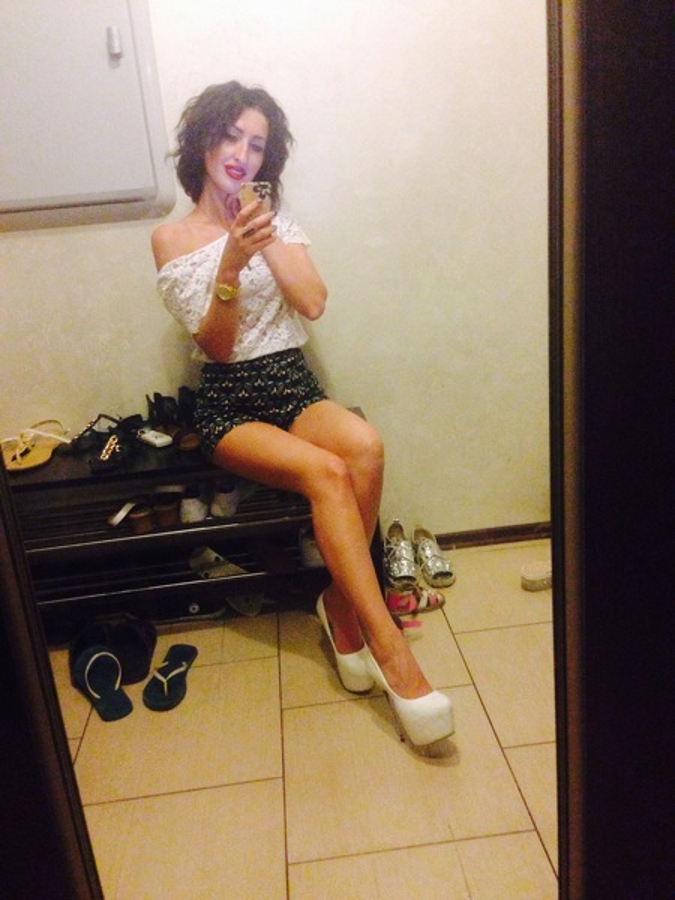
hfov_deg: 42.9
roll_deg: +5.4
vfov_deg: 55.4
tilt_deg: -17.2
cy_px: 450
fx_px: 858
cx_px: 338
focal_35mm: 33
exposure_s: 1/15
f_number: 2.4
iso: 640
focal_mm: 4.12
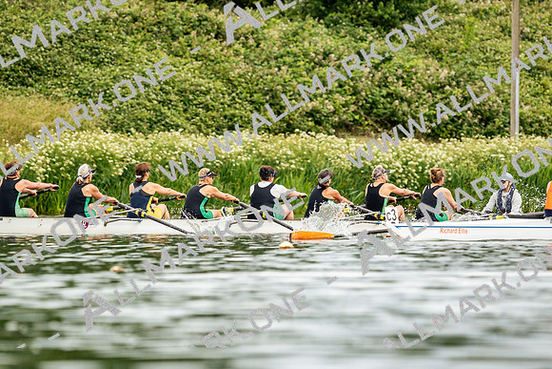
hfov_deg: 3.6
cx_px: 276
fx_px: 8849
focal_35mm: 577
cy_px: 184
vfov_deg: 2.4
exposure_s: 1/2000
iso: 400
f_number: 6.3
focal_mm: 385
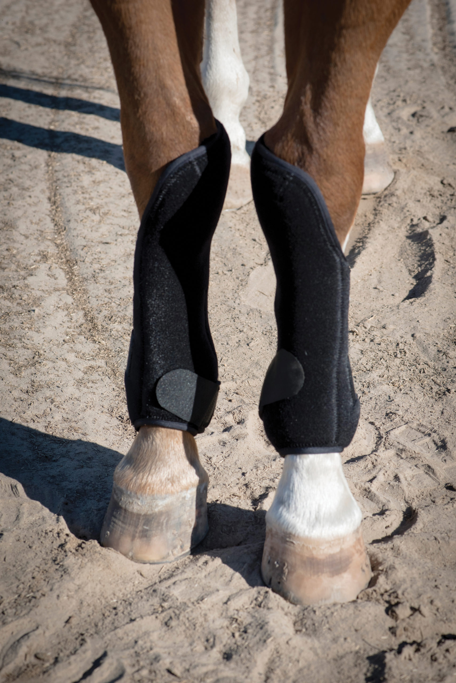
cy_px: 342
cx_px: 228
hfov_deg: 13.1
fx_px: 1993
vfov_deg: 19.4
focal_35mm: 105
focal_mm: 105
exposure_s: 1/1250
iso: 400
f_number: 9
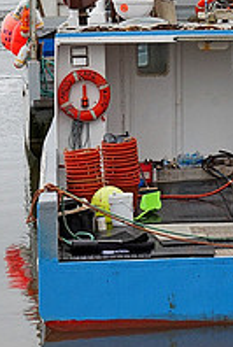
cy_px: 35
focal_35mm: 187
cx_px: 253
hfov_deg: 7.3
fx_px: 1807
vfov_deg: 10.9
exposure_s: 1/80
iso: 1000
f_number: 13
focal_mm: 55
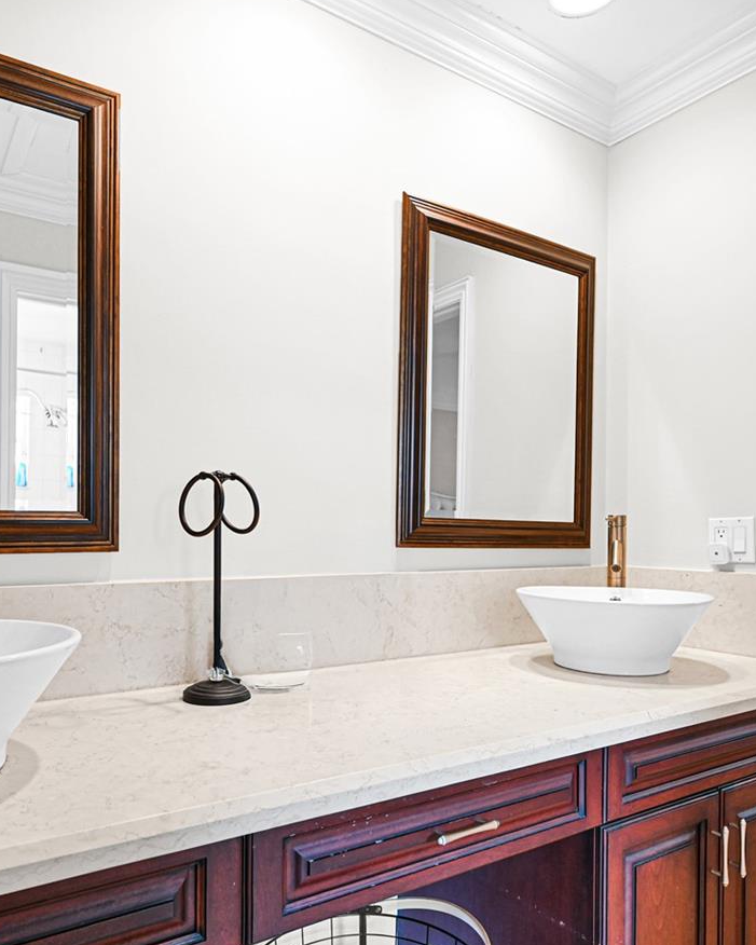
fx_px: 671
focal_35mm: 24
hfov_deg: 58.7
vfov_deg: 69.9
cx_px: 347
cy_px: 543
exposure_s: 1/15
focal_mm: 14
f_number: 4
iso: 160
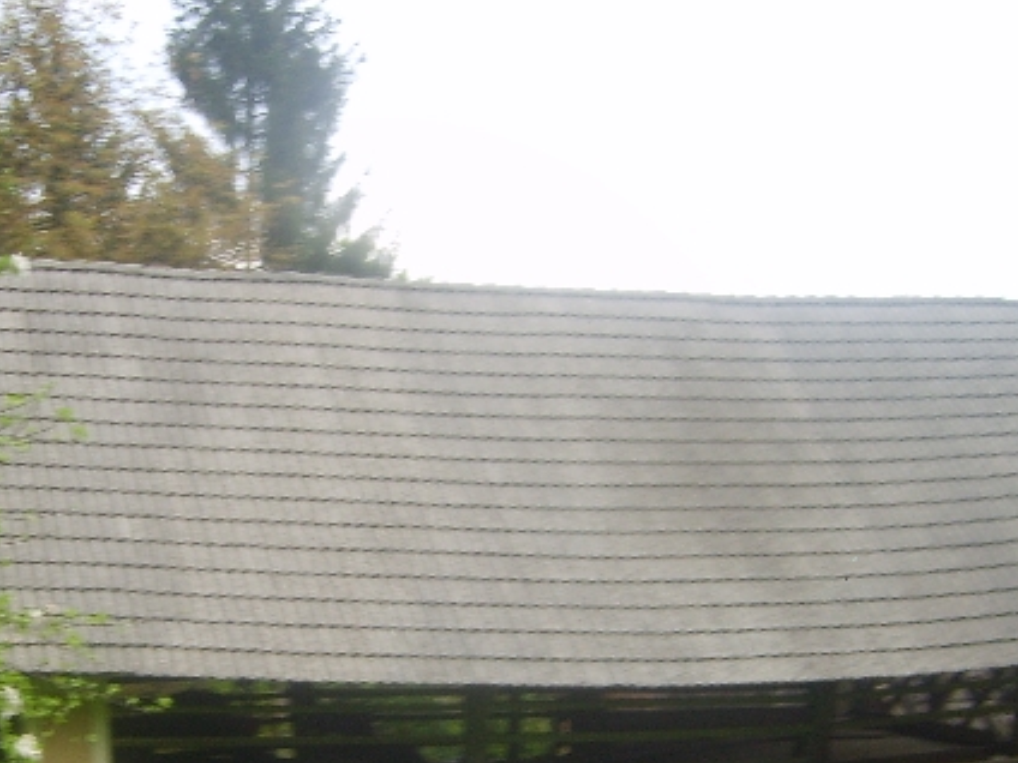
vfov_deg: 22.1
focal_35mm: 66
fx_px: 1941
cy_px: 561
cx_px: 331
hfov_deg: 29.2
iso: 54
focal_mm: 5.8
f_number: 2.8
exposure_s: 1/30
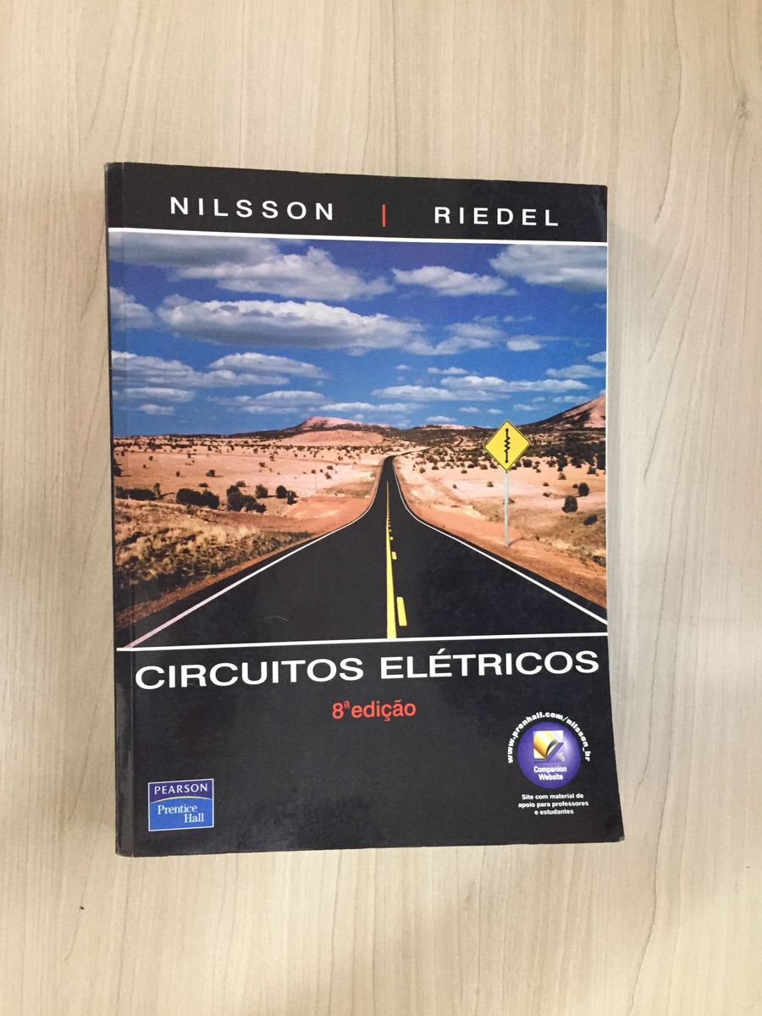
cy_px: 508
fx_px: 851
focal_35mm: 29
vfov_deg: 61.7
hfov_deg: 48.2
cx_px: 381
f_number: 2.2
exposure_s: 1/15
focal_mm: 4.15
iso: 320
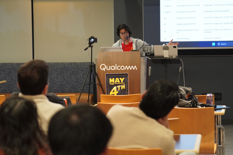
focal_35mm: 112
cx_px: 116
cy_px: 78
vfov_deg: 12.2
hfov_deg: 18.2
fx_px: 728
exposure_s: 1/160
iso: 3200
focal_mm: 75
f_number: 4
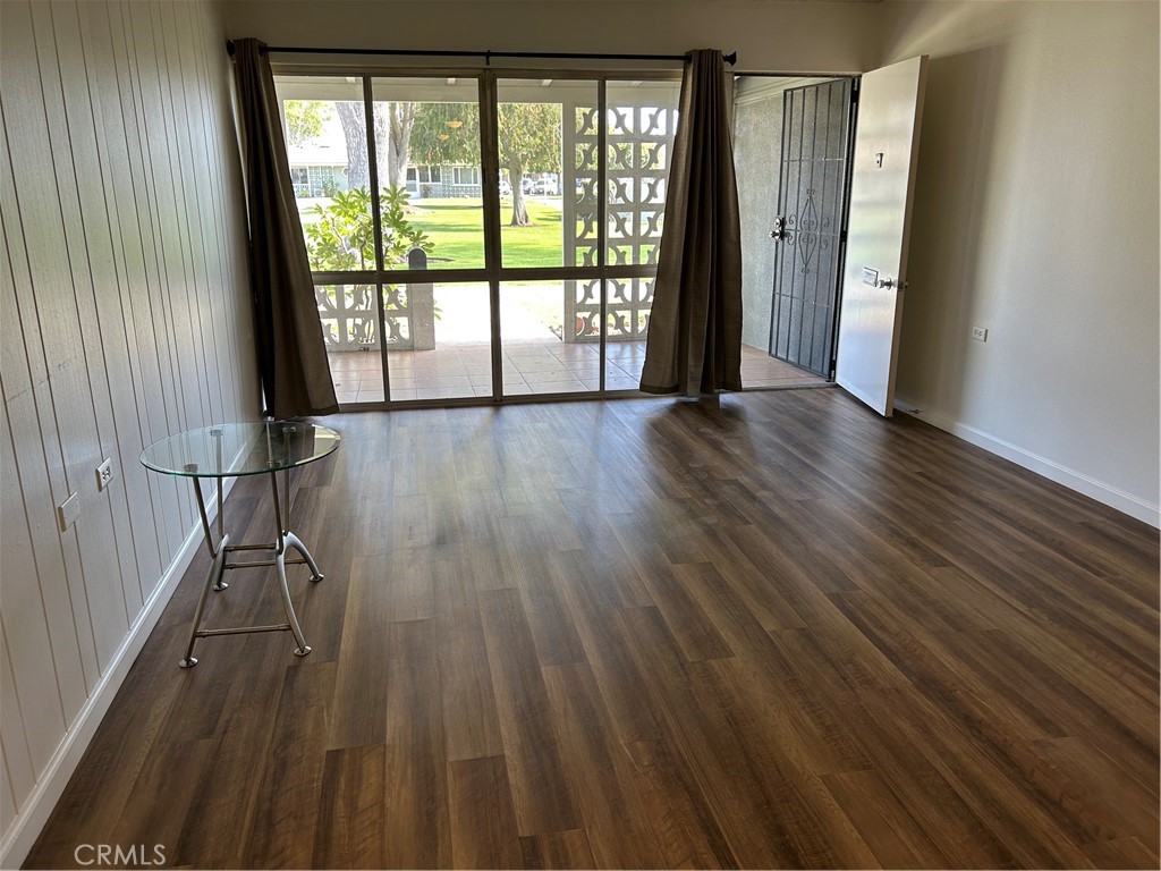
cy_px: 436
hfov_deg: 67.3
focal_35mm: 26
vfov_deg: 53.1
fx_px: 872
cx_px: 580
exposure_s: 1/120
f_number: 1.5
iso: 64
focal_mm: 5.7
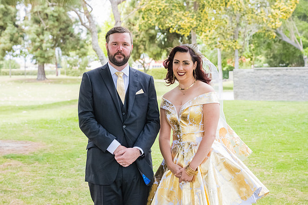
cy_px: 92
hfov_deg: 26.3
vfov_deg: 17.8
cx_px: 139
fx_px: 658
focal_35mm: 77
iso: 1600
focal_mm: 70
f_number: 5.6
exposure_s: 1/1250
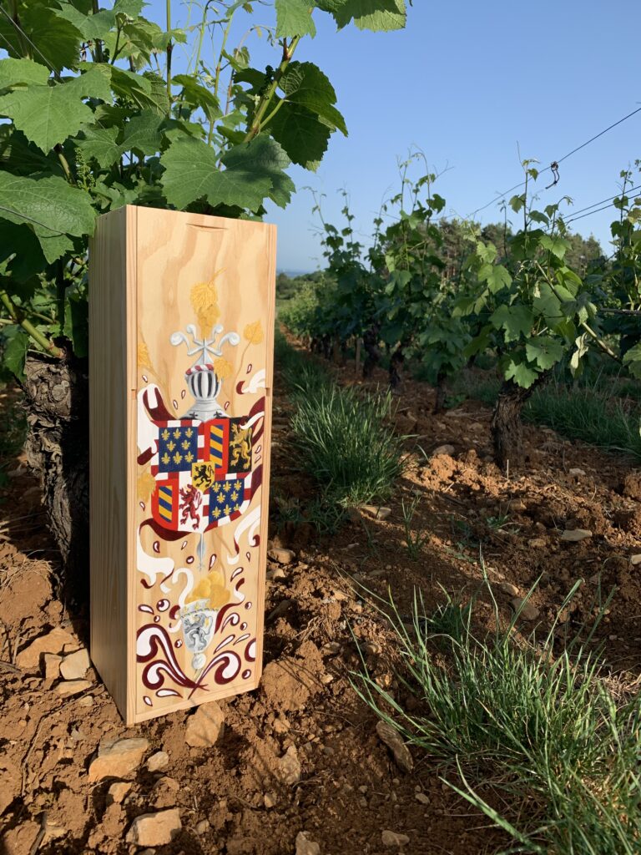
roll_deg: -2.9
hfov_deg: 53.1
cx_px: 320
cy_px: 428
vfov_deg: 67.3
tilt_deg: -13.1
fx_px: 642
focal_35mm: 26
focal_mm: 4.25
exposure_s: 1/2160
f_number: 1.8
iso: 25
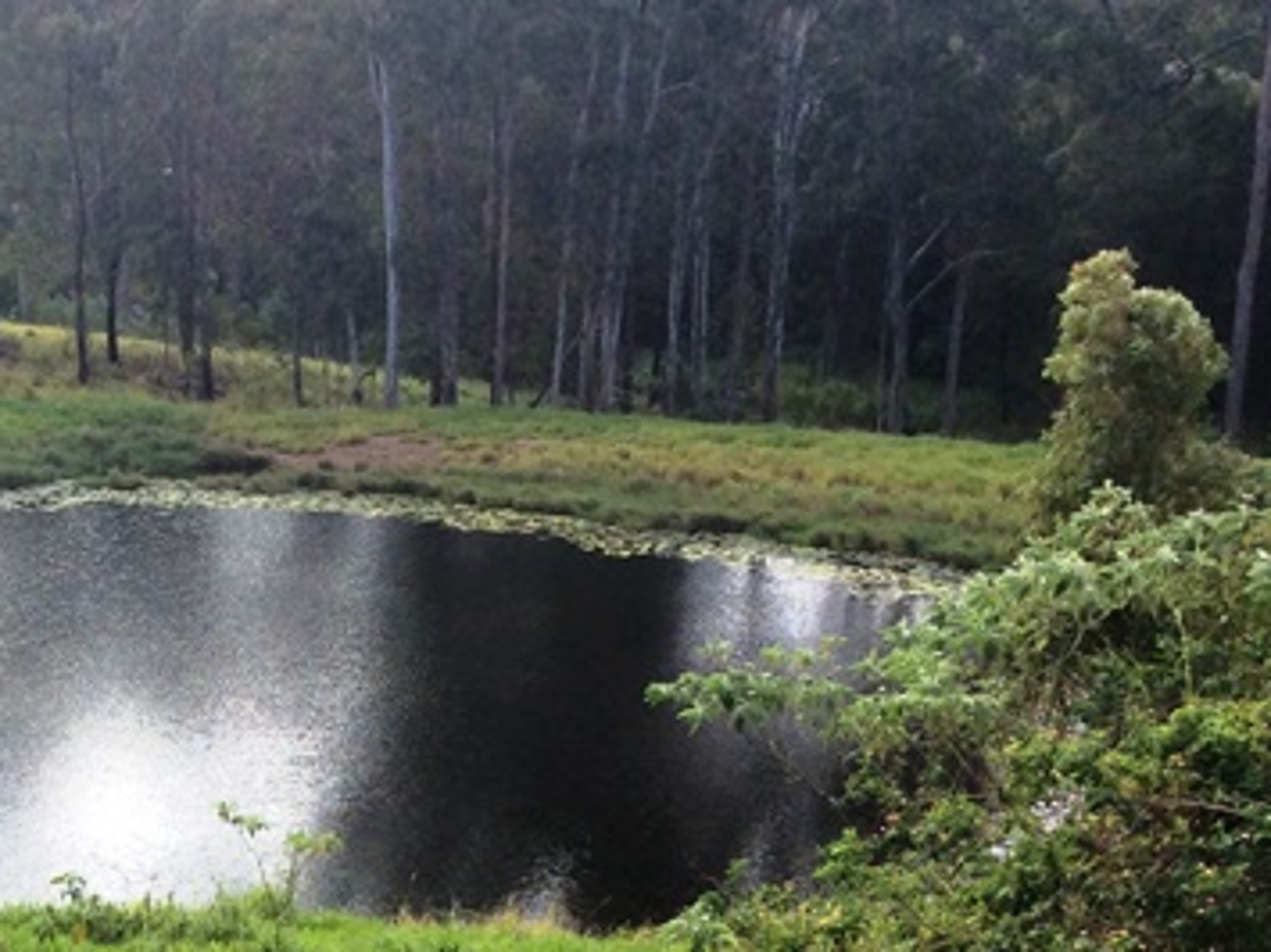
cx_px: 39
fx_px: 2643
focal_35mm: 72
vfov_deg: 19.7
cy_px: 1013
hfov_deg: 25.8
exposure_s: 1/454
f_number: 2.4
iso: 32
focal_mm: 3.3
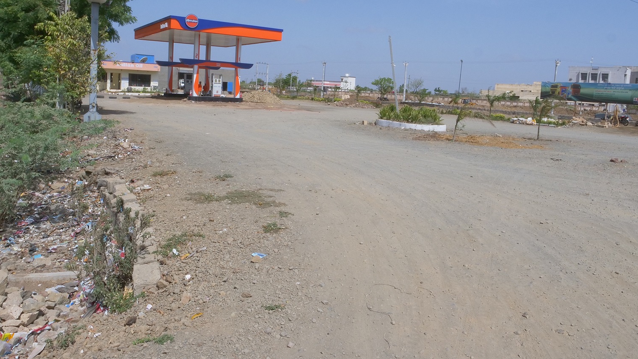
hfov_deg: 69.8
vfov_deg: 42.4
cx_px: 313
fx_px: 457
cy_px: 126
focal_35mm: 27
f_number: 22
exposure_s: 1/250
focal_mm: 12
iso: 800
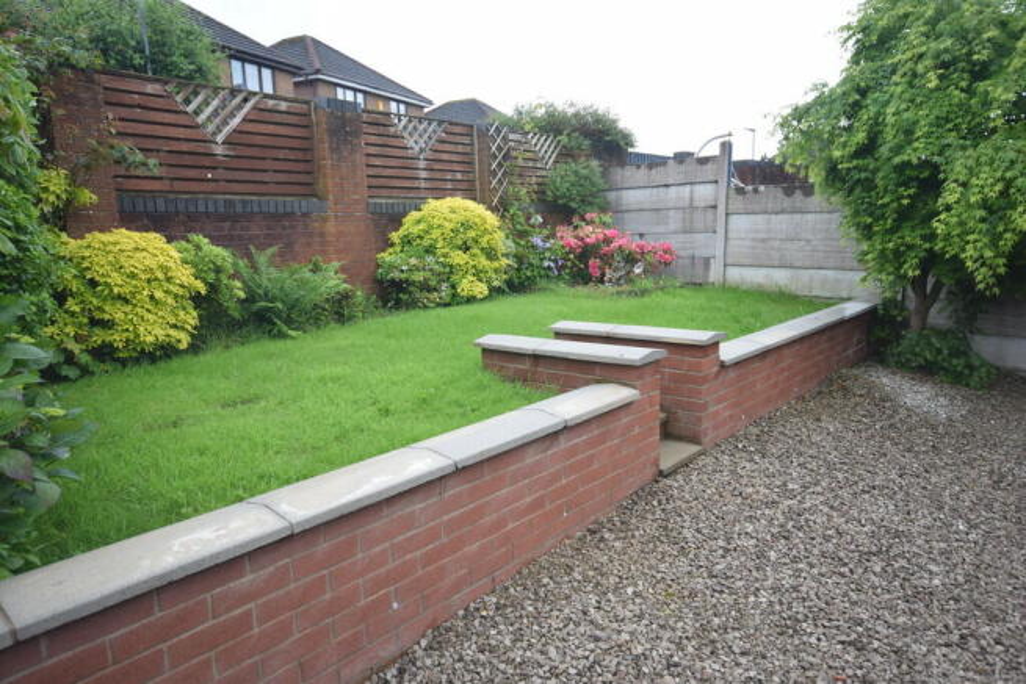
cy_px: 342
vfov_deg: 53.2
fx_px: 684
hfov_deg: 73.7
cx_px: 513
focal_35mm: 24
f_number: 7.1
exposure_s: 1/200
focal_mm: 16
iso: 400
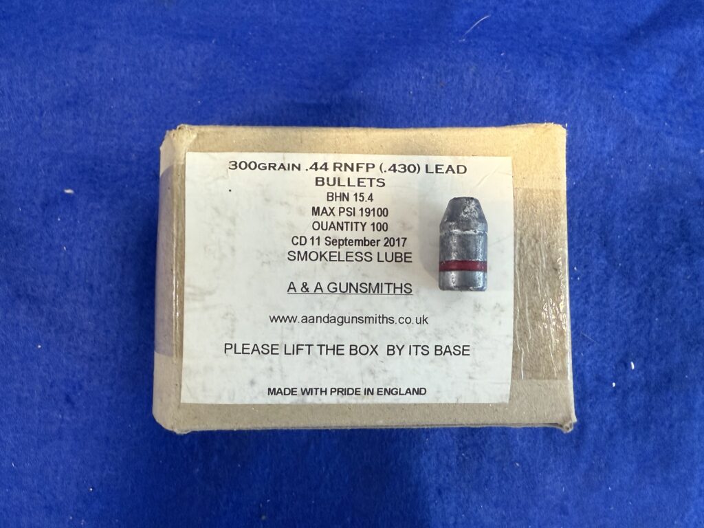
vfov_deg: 56.8
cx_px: 352
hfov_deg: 71.6
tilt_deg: -84.9
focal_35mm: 24
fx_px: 488
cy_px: 264
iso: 320
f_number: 2.2
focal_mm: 2.22
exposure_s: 1/50
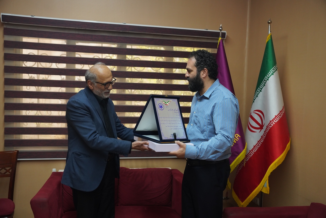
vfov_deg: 37.5
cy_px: 109
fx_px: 321
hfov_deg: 53.9
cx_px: 163
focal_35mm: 35
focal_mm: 35.4
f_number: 4
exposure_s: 1/160
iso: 1600
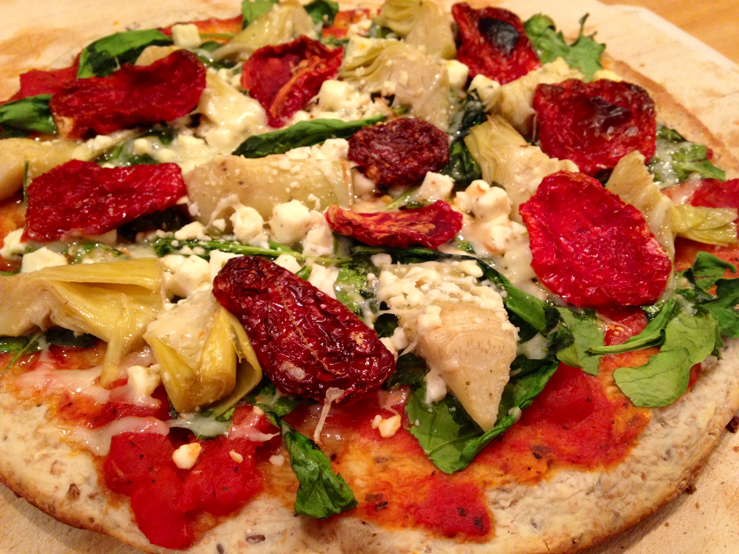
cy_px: 277
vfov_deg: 42.9
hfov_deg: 55.4
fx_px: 705
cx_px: 370
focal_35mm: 33
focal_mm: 4.12
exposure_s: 1/20
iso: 200
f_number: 2.4
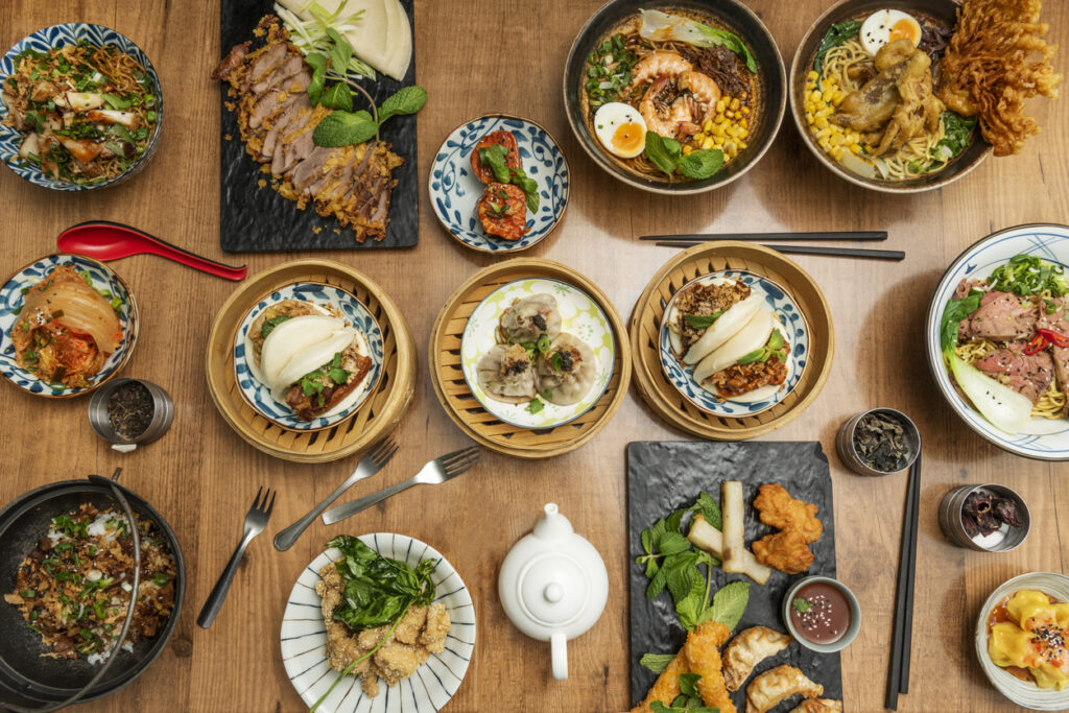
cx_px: 534
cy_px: 356
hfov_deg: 63.7
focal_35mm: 29
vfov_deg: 45.0
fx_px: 861
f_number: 7.1
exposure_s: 1/100
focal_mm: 29
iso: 250
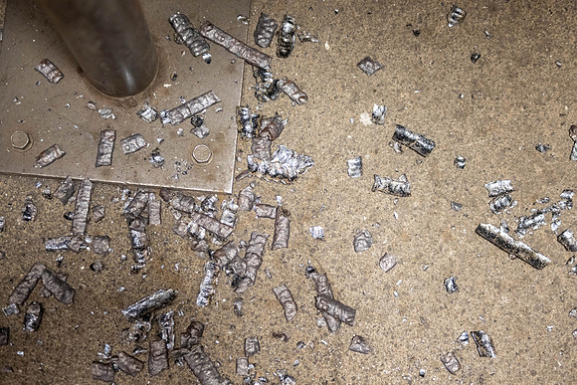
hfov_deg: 36.2
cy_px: 192
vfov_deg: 24.6
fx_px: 882
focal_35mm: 55
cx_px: 288
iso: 2500
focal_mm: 55
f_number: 2.8
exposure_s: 1/160
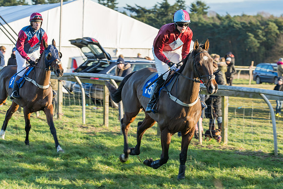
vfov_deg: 7.9
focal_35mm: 174
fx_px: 1366
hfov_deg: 11.8
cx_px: 205
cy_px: 78
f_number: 5.6
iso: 200
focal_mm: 120
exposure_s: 1/200
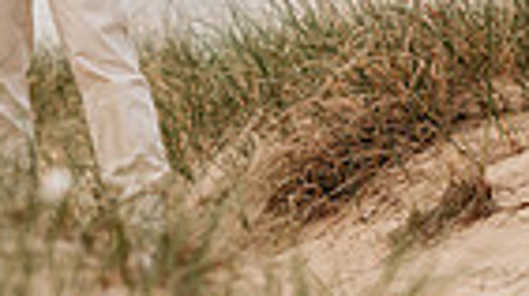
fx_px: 3994
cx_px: 4
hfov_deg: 7.5
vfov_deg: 4.2
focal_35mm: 285
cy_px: 26
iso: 200
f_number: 2.8
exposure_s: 1/1000
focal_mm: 85
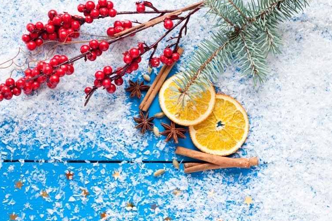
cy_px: 137
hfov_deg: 20.2
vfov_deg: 13.5
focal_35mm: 101
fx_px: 930
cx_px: 142
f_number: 4.5
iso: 200
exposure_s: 1/30
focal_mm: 50
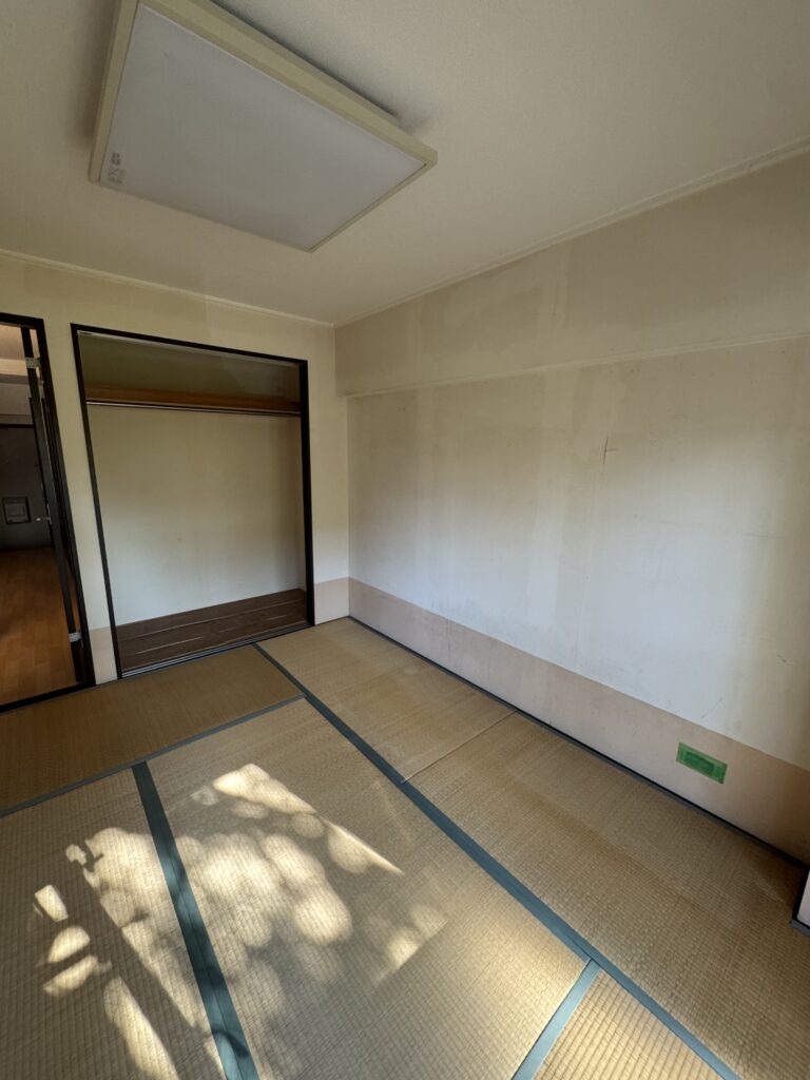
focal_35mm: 14
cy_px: 540
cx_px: 405
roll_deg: -1.0
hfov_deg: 85.7
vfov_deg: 102.1
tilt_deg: -11.3
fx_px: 437
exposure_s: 1/99
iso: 160
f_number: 2.2
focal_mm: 2.22
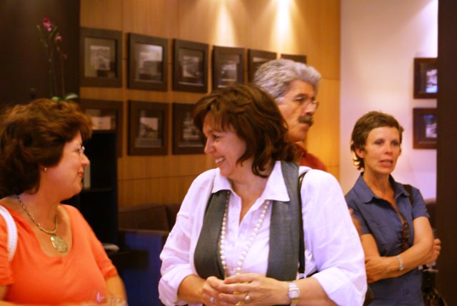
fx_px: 953
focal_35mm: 75
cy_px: 153
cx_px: 228
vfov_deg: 18.2
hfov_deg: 27.0
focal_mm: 50
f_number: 5.6
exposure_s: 1/4
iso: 400
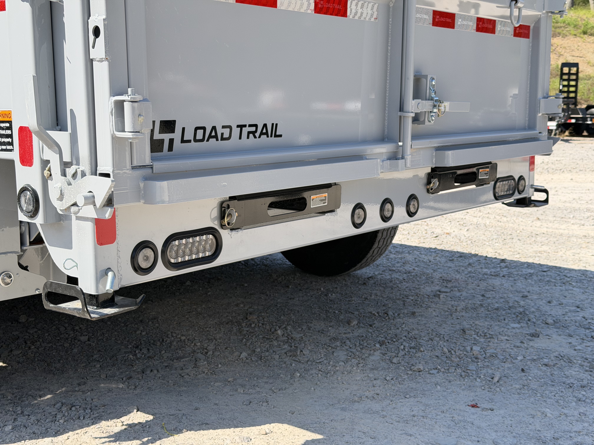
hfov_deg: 39.7
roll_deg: +0.1
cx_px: 297
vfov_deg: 30.3
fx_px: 824
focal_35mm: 48
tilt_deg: -8.6
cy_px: 222
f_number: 1.78
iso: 80
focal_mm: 6.76
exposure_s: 1/3378
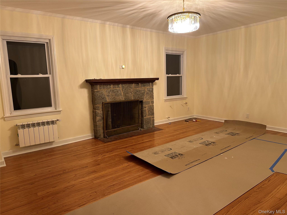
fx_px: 199
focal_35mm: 24
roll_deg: +1.8
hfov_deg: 71.6
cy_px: 108
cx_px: 144
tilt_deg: -8.1
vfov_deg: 56.8
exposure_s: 1/60
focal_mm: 6.86
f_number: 1.78
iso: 160
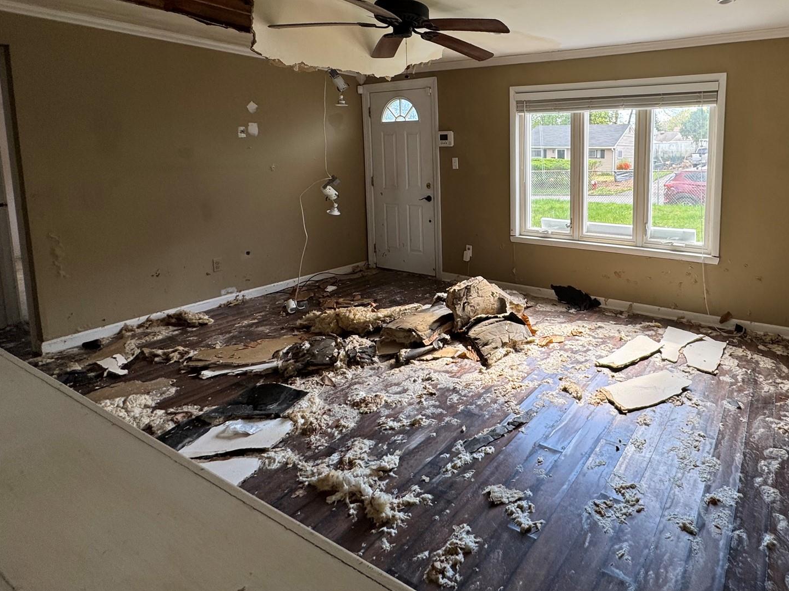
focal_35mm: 20
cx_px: 562
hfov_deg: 77.4
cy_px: 202
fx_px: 456
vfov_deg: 64.4
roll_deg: -0.5
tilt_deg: -6.3
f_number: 2.2
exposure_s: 1/117
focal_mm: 2.22
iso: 40
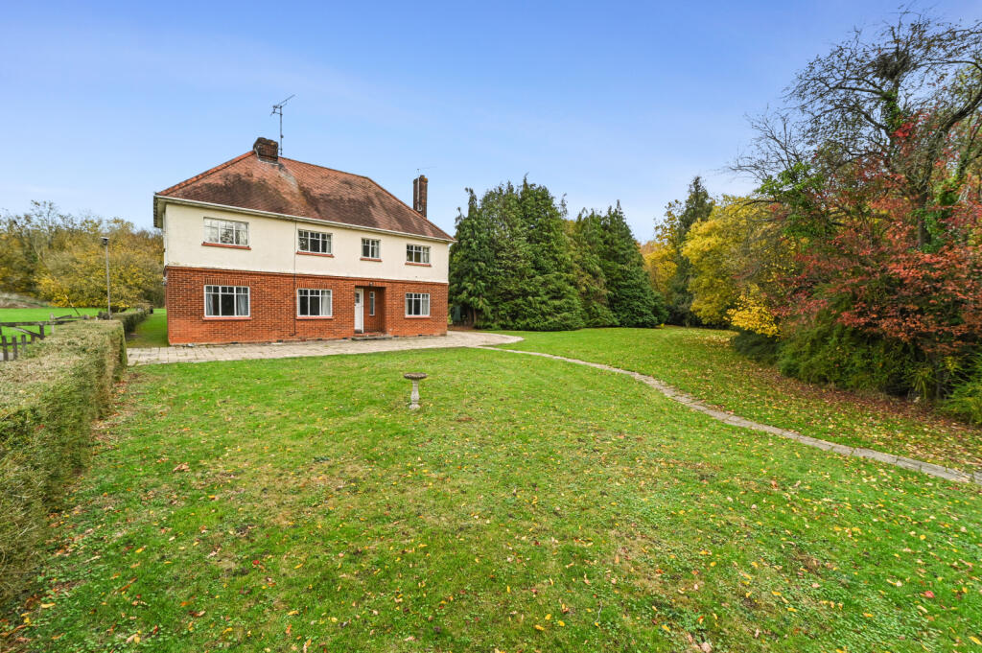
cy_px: 326
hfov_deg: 104.3
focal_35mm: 14
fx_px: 382
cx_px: 491
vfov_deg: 81.1
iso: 500
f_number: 8
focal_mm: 14
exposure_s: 1/200
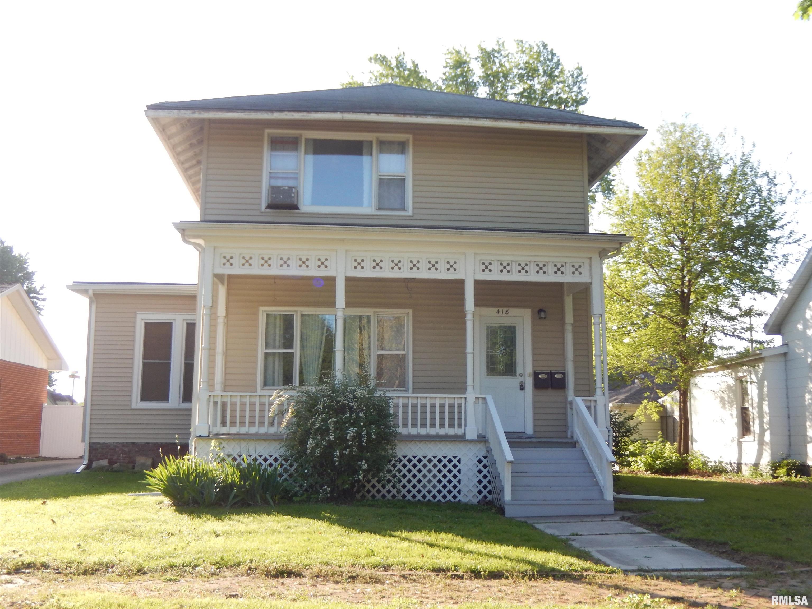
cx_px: 406
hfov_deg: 51.4
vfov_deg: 39.7
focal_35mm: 36
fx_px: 844
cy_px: 304
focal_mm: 6.5
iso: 125
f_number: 4
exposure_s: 1/200
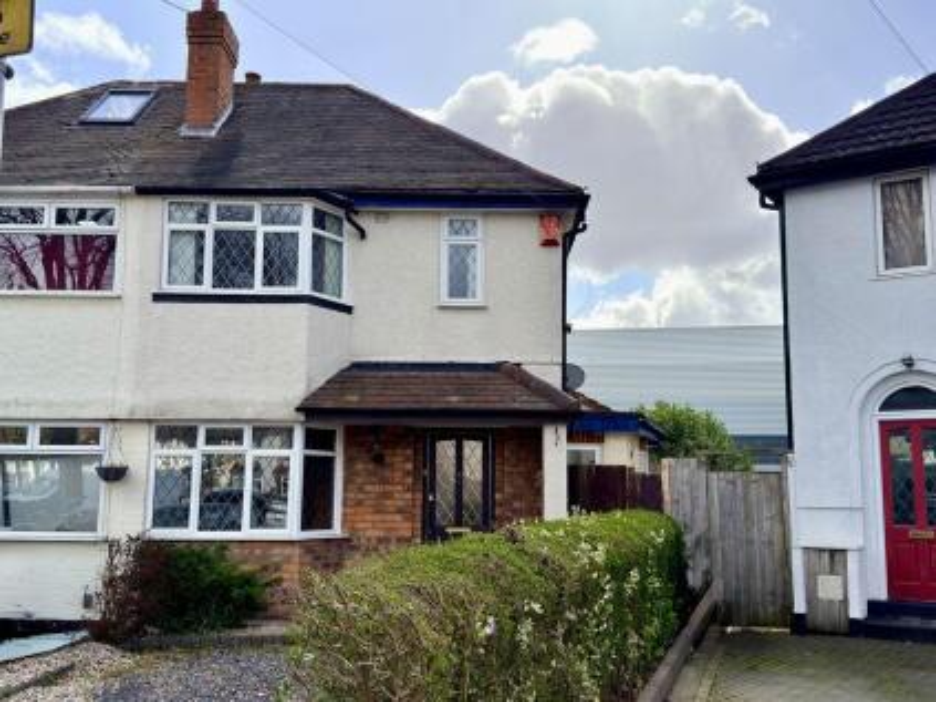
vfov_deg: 39.6
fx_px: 973
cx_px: 468
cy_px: 351
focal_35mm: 36
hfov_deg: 51.4
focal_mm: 6.76
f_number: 1.78
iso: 64
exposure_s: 1/3831
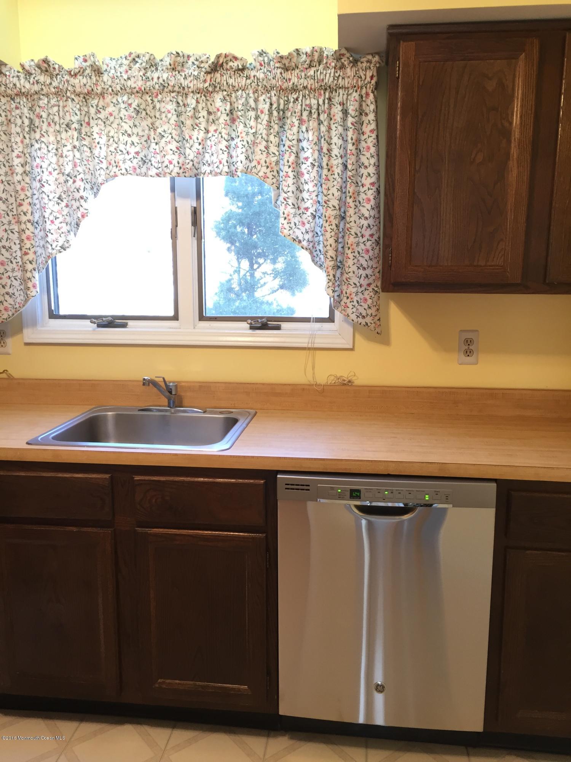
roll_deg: +0.5
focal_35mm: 29
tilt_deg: -9.4
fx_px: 638
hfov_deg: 48.2
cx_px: 286
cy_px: 381
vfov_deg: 61.7
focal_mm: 4.15
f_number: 2.2
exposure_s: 1/30
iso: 64
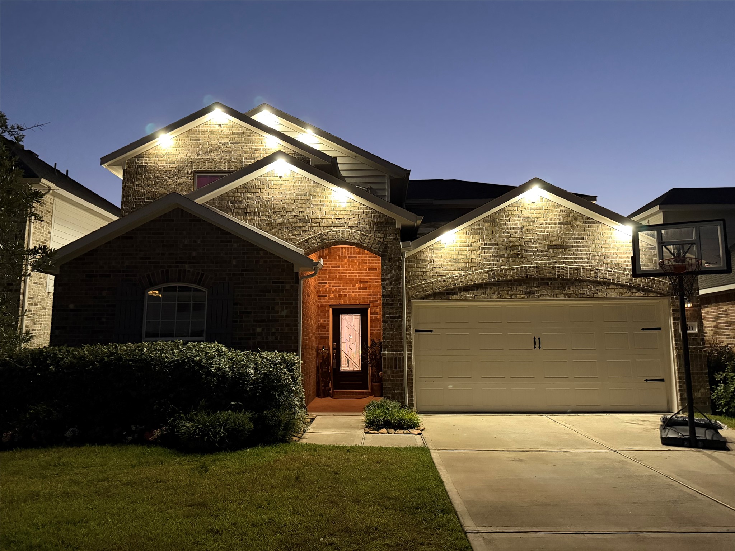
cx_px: 368
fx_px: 510
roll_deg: +0.2
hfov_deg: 71.6
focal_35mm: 24
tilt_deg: +8.0
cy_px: 276
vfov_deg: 56.8
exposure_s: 1/35
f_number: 1.78
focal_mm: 6.76
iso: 1000
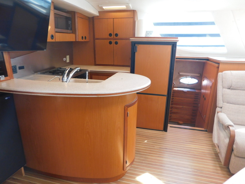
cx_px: 122
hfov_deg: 73.9
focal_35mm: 23
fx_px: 163
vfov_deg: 58.9
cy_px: 92
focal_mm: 4
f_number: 3
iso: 180
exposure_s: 1/30
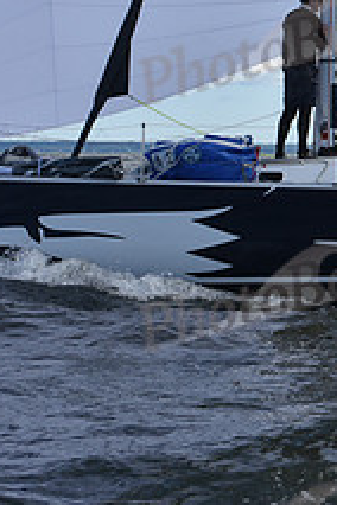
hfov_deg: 7.0
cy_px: 134
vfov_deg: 10.7
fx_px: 2682
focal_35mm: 191
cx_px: 598
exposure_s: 1/1000
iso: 250
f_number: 8
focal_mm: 70
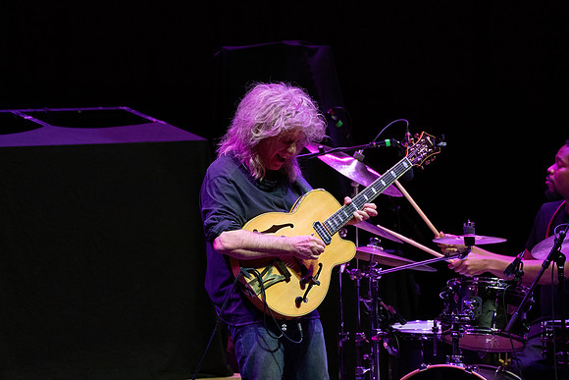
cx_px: 284
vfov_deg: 3.4
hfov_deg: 5.2
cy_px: 190
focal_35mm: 400
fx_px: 6323
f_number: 7.1
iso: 3200
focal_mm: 400
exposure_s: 1/320
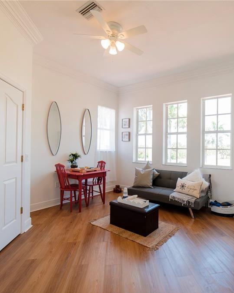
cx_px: 153
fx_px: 173
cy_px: 148
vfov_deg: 80.4
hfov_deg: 66.5
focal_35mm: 20
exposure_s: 1/400
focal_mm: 14
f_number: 4.5
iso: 1250
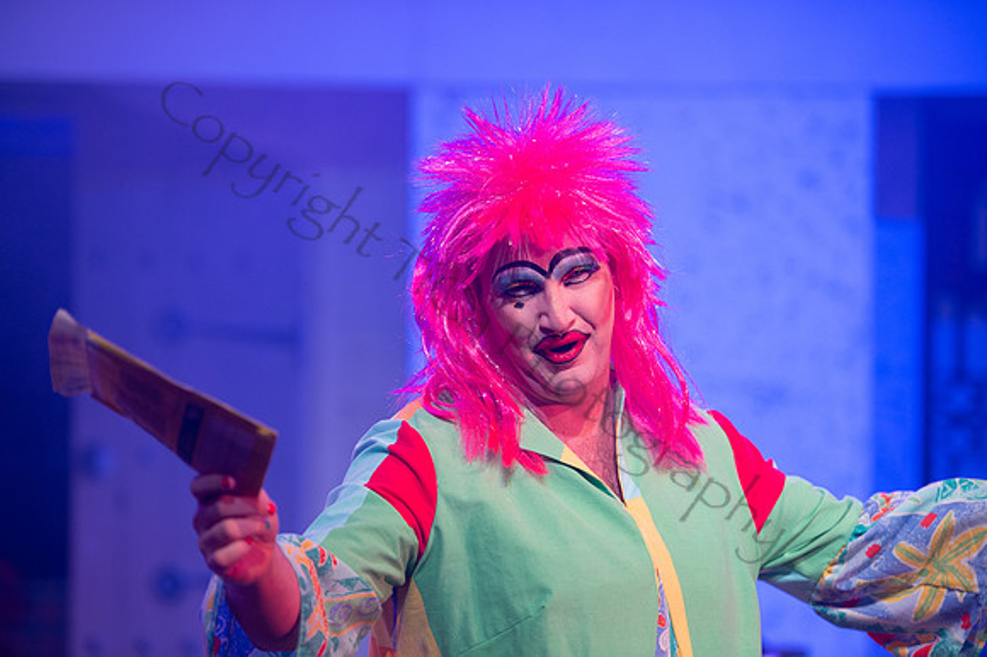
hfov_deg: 15.2
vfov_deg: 10.1
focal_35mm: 135
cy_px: 328
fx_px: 3699
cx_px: 494
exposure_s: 1/400
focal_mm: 135
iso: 1000
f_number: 2.8
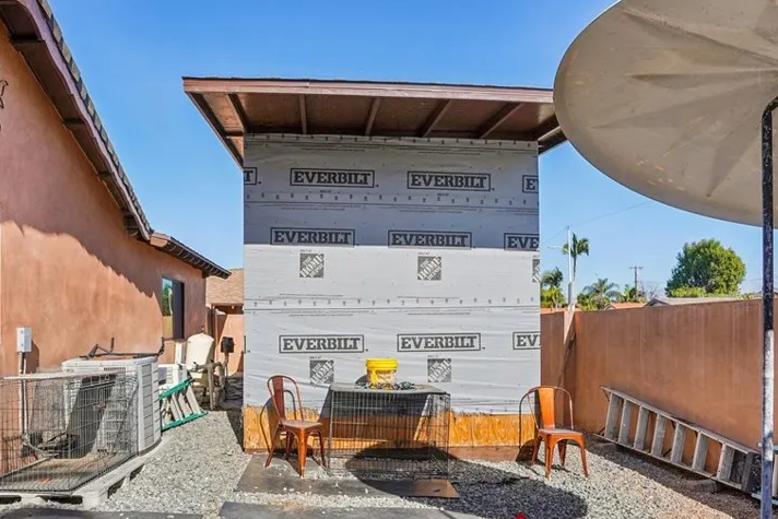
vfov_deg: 54.2
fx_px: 497
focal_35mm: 23
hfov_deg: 75.4
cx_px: 320
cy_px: 338
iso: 400
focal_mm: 16
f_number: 8
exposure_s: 1/800
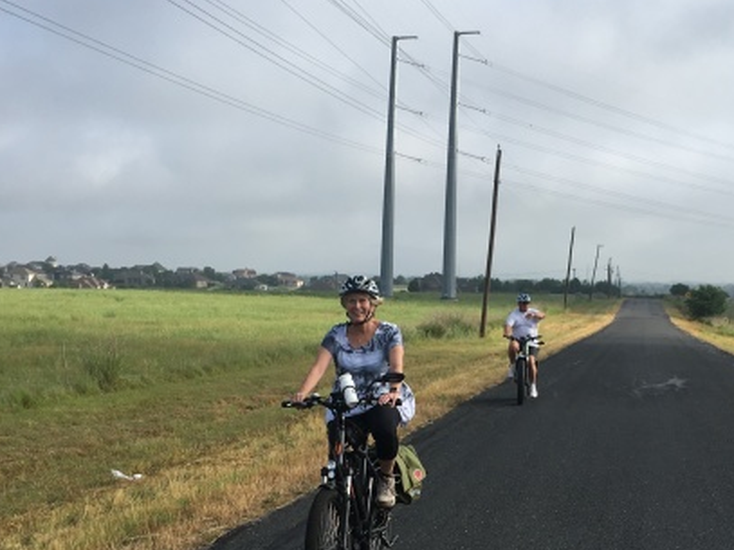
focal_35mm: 57
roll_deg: -2.2
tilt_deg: -9.8
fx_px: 1208
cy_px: 463
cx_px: 433
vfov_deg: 25.1
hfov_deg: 33.7
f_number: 2.2
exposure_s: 1/1282
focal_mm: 4.15
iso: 25
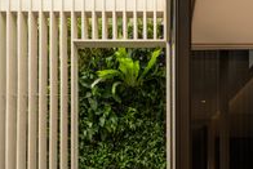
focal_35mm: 27
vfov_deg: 42.2
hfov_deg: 65.5
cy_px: 165
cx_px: 169
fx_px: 190
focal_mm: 12
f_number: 10
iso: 250
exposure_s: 1/50
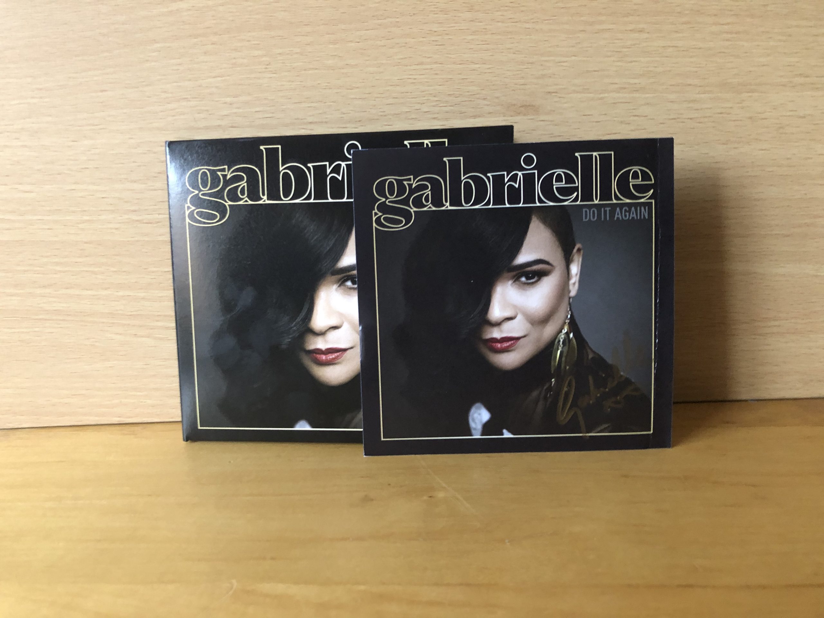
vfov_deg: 49.7
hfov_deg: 63.4
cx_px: 412
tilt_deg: -15.1
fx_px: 667
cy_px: 309
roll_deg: -1.1
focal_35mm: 28
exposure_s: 1/8
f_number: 1.8
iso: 100
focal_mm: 3.99
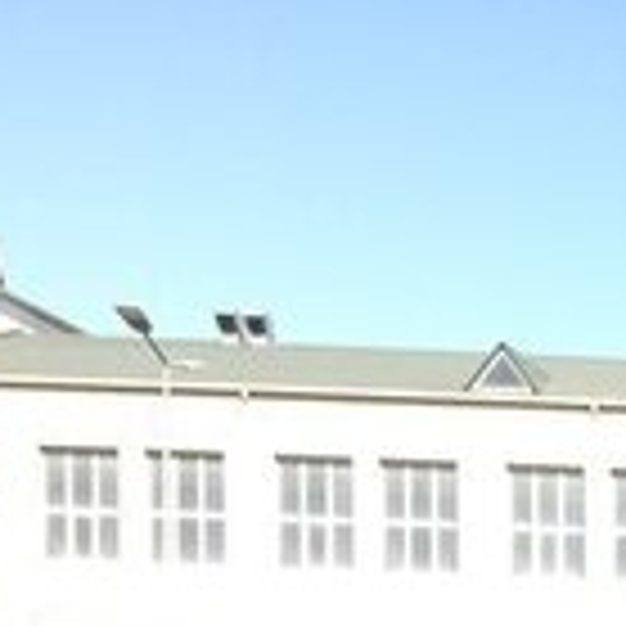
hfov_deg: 12.0
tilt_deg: -3.2
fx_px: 2496
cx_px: 1423
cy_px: 1092
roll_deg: -2.3
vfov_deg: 13.1
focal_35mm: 122
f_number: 2.2
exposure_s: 1/573
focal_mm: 4.15
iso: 32
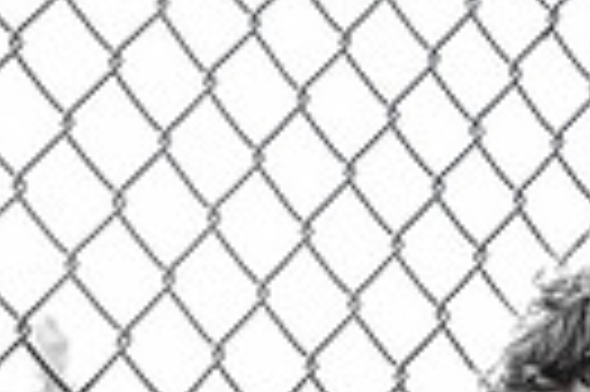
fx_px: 3405
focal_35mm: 208
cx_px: 437
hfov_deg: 9.9
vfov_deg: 6.4
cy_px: 791
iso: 400
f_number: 5
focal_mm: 35
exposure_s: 1/160
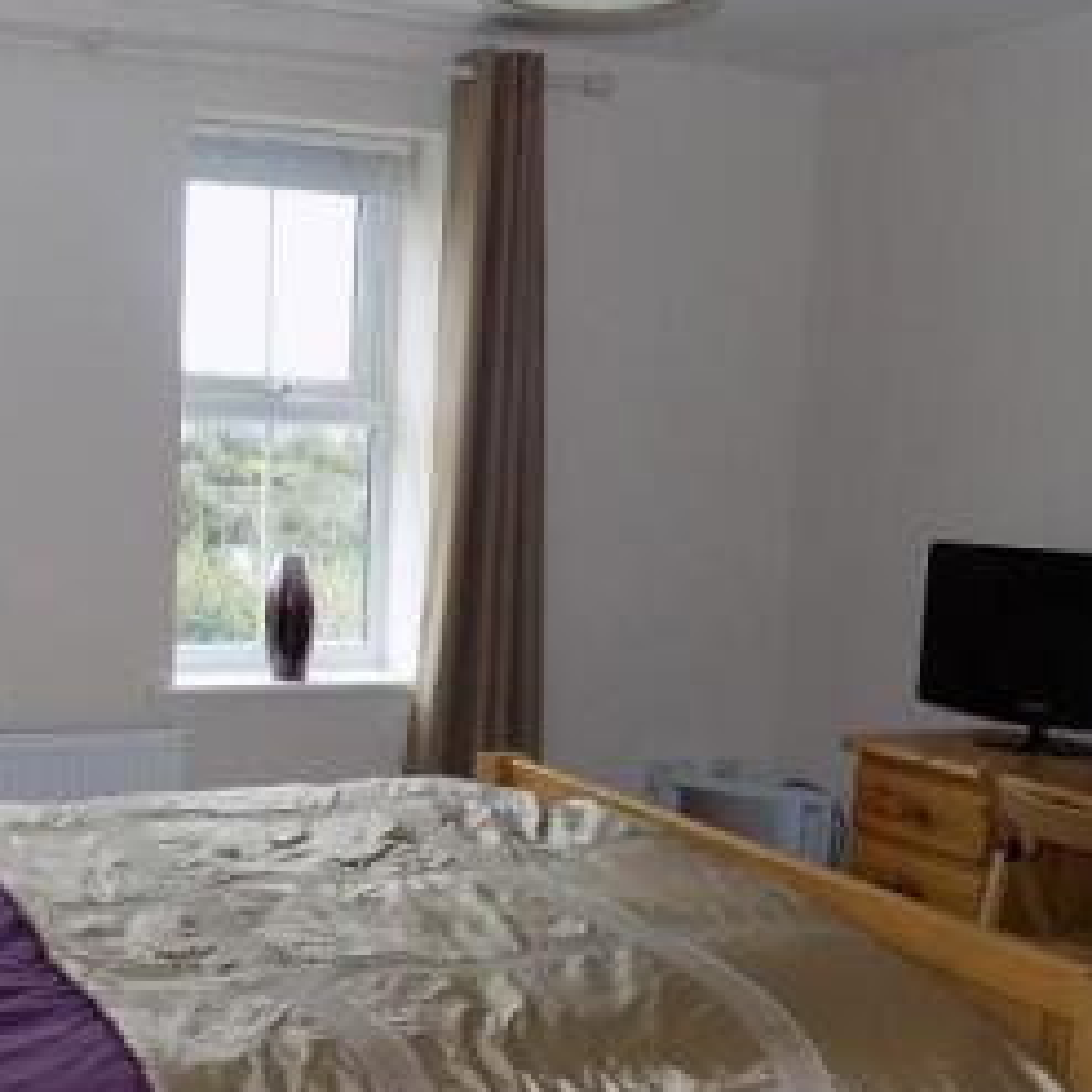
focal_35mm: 48
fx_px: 1713
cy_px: 732
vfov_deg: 35.0
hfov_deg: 34.2
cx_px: 210
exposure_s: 1/30
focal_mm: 4
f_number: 3.1
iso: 140
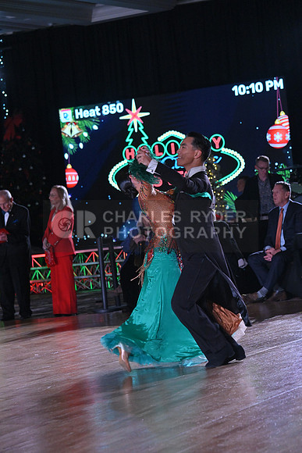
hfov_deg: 11.4
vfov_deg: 17.1
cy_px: 226
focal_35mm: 120
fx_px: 1509
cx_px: 151
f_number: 5.6
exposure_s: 1/400
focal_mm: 120
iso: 4000
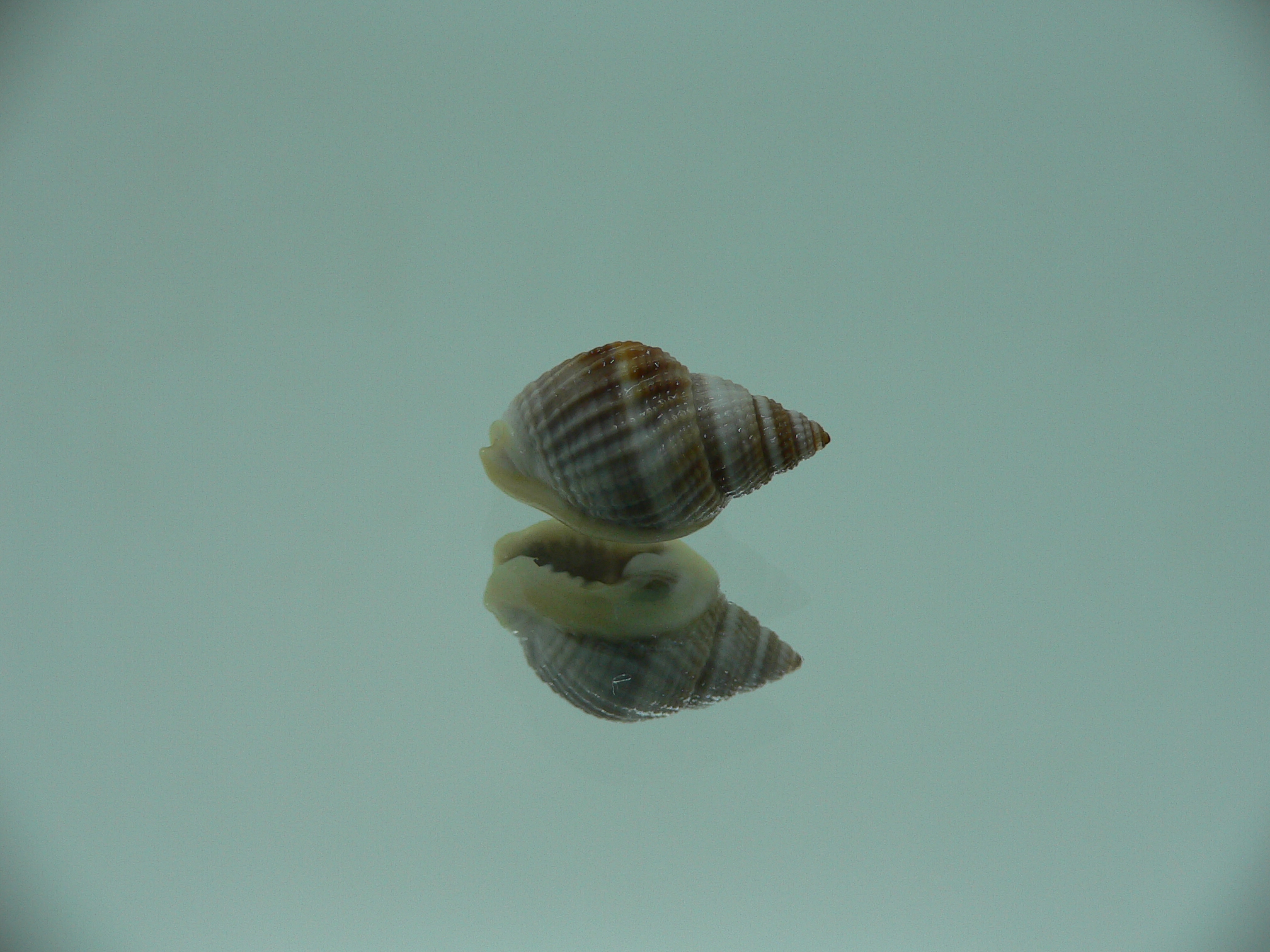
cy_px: 476
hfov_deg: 52.6
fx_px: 1284
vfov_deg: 40.7
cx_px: 635
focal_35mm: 35
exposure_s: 1/80
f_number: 2.8
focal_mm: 4.6
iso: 80
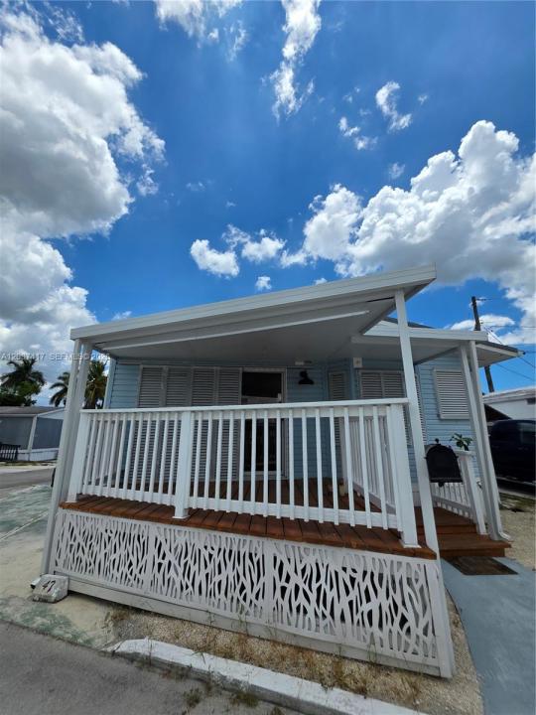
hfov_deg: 89.9
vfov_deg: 106.2
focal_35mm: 13
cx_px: 268
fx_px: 268
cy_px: 358
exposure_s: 1/3737
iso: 40
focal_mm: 2.2
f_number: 1.9
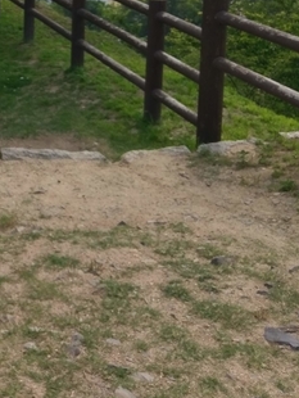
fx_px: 771
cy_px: -13
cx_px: -64
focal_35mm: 67
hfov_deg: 20.5
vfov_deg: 27.1
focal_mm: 4.58
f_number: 1.8
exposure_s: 1/2526
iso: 100
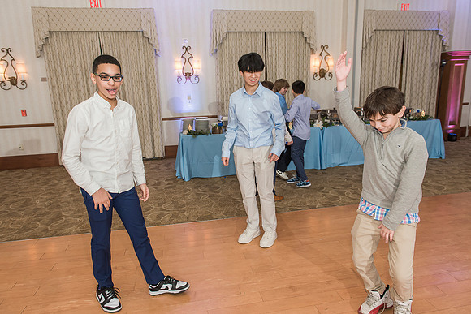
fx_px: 314
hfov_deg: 73.7
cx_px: 236
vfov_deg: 53.2
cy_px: 157
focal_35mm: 24
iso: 1000
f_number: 4
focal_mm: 24
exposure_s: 1/100
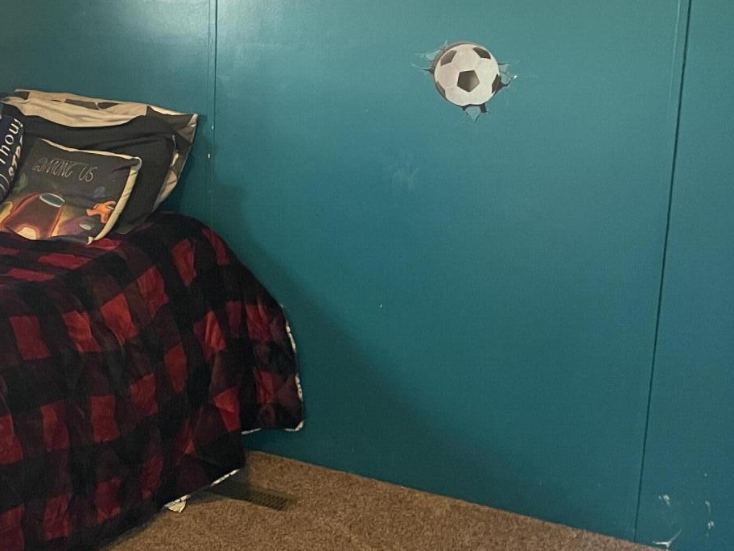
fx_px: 1209
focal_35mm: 57
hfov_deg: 31.8
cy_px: 246
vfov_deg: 25.6
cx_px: 41
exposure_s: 1/60
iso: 500
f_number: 1.6
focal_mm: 4.2
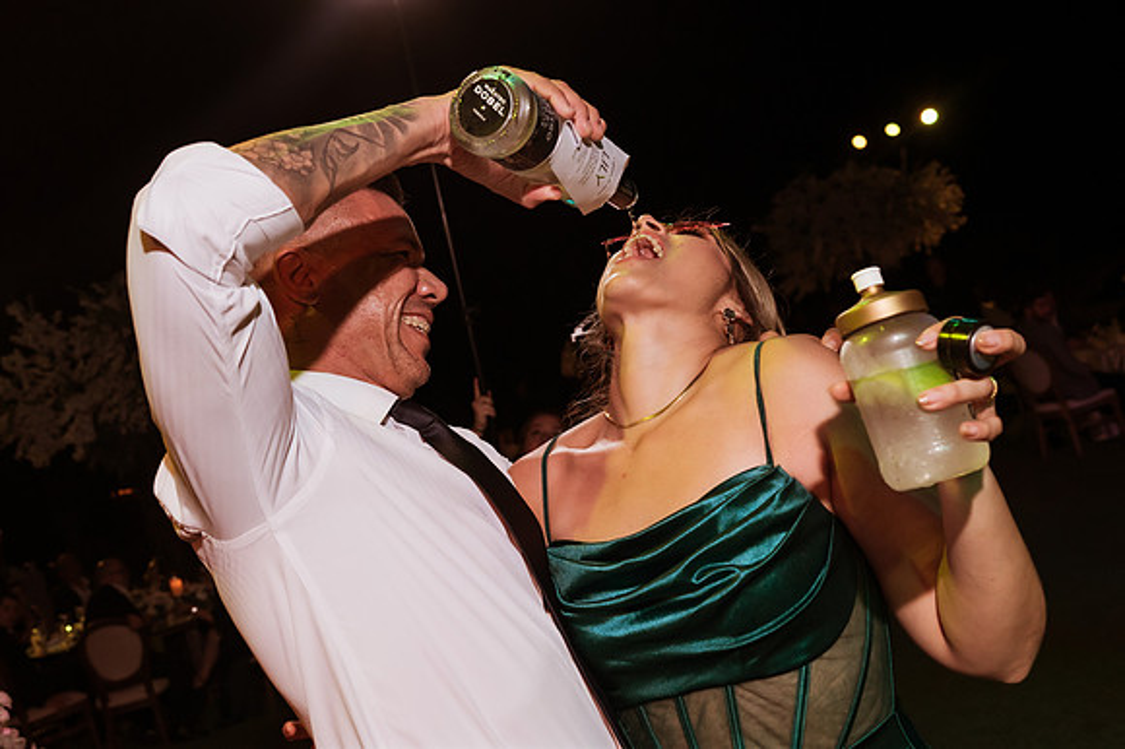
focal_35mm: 39
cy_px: 331
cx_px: 504
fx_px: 1222
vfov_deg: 34.0
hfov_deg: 49.4
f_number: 5.6
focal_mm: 35
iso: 2000
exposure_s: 1/250
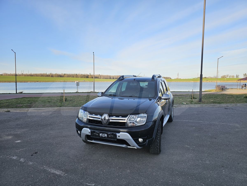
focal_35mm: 23
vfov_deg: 58.9
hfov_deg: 73.9
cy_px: 93
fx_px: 164
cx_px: 124
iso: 16
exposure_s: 1/515
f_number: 1.7
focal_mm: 6.3
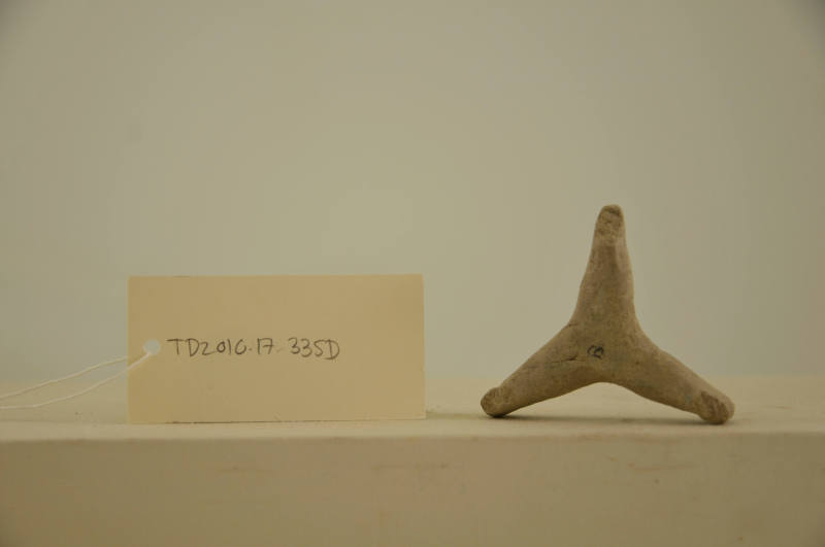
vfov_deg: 19.7
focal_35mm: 69
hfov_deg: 29.3
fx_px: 1579
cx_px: 412
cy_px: 274
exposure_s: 1/60
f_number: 5
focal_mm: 46
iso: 200
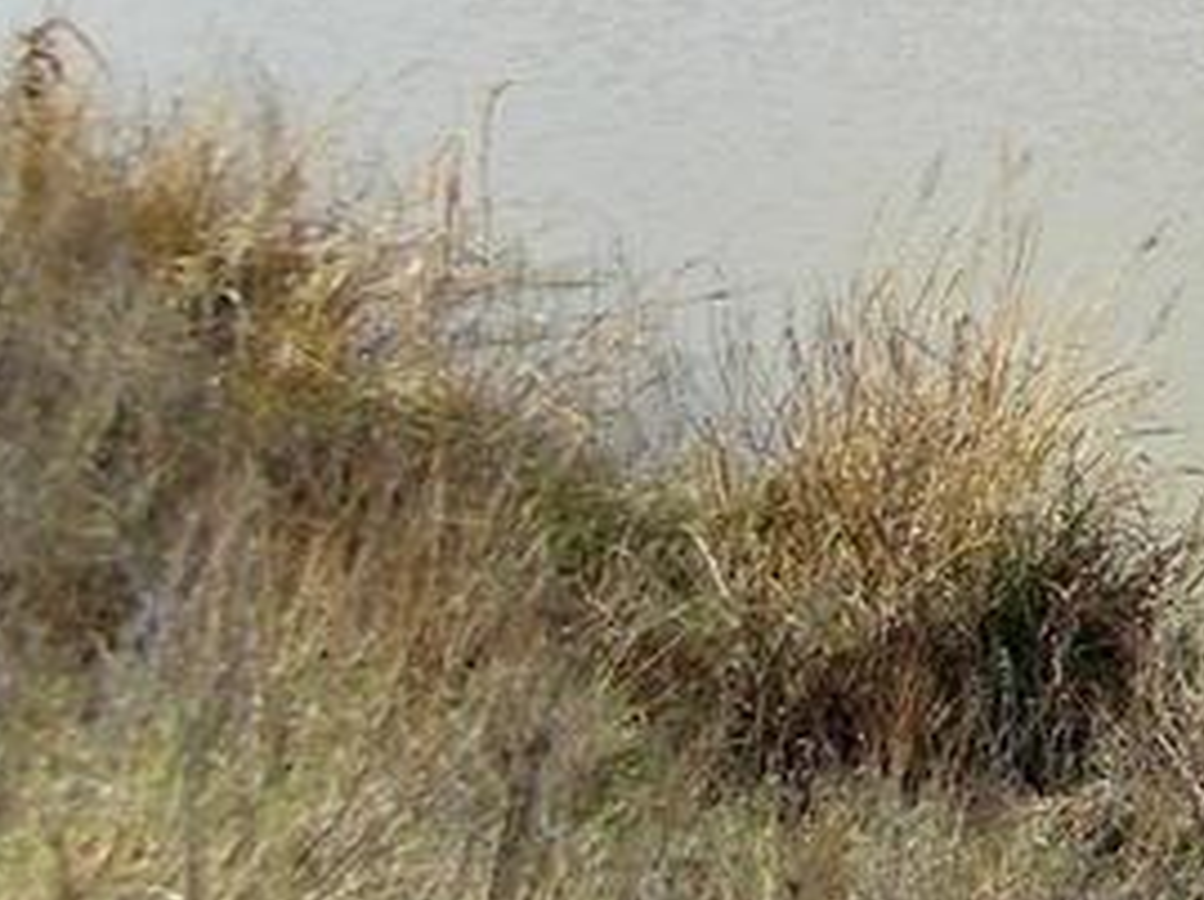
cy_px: -233
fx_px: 4238
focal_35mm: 122
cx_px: 2117
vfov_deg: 11.8
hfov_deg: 14.4
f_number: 7.2
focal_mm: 5.8
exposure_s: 1/160
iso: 80
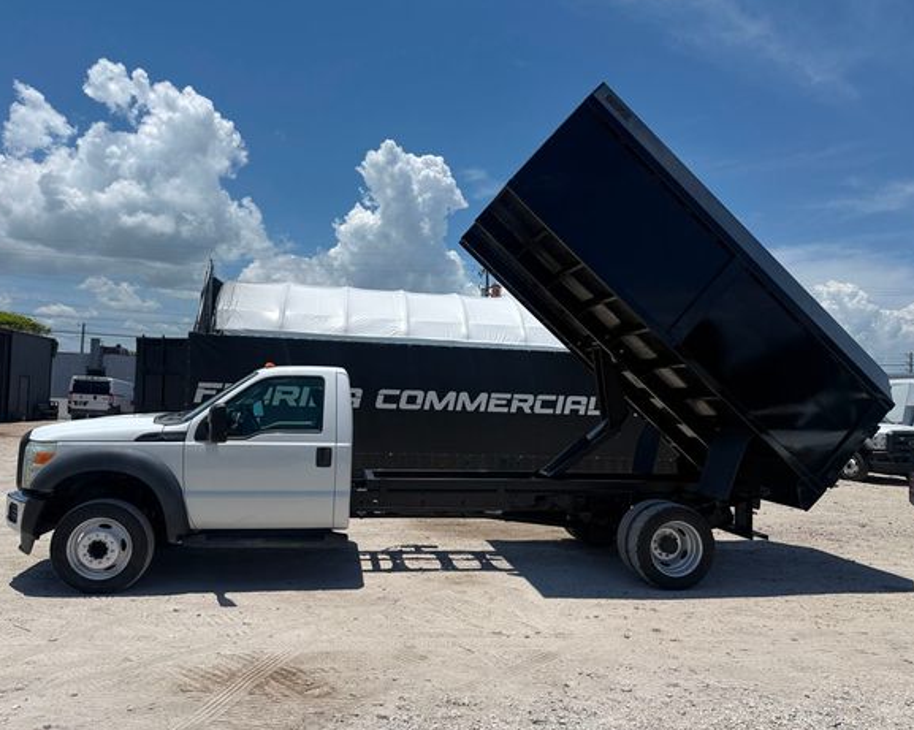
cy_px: 375
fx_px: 703
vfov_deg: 54.9
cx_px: 456
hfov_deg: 66.1
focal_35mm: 26
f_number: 1.78
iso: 80
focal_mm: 6.76
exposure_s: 1/9091
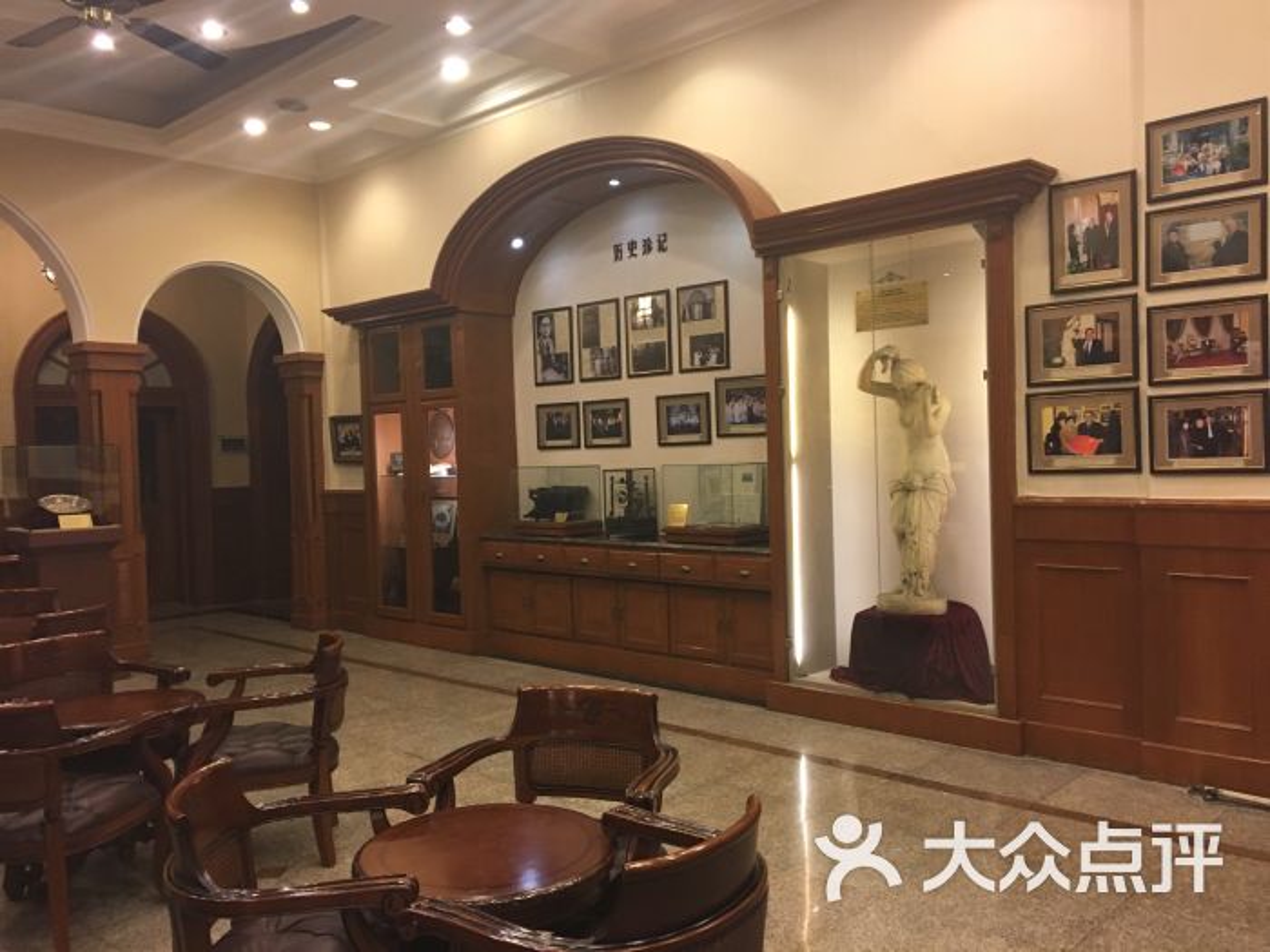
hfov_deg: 61.7
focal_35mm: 29
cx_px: 635
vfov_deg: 48.2
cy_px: 476
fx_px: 1064
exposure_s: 1/33
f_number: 2.2
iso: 160
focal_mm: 4.15
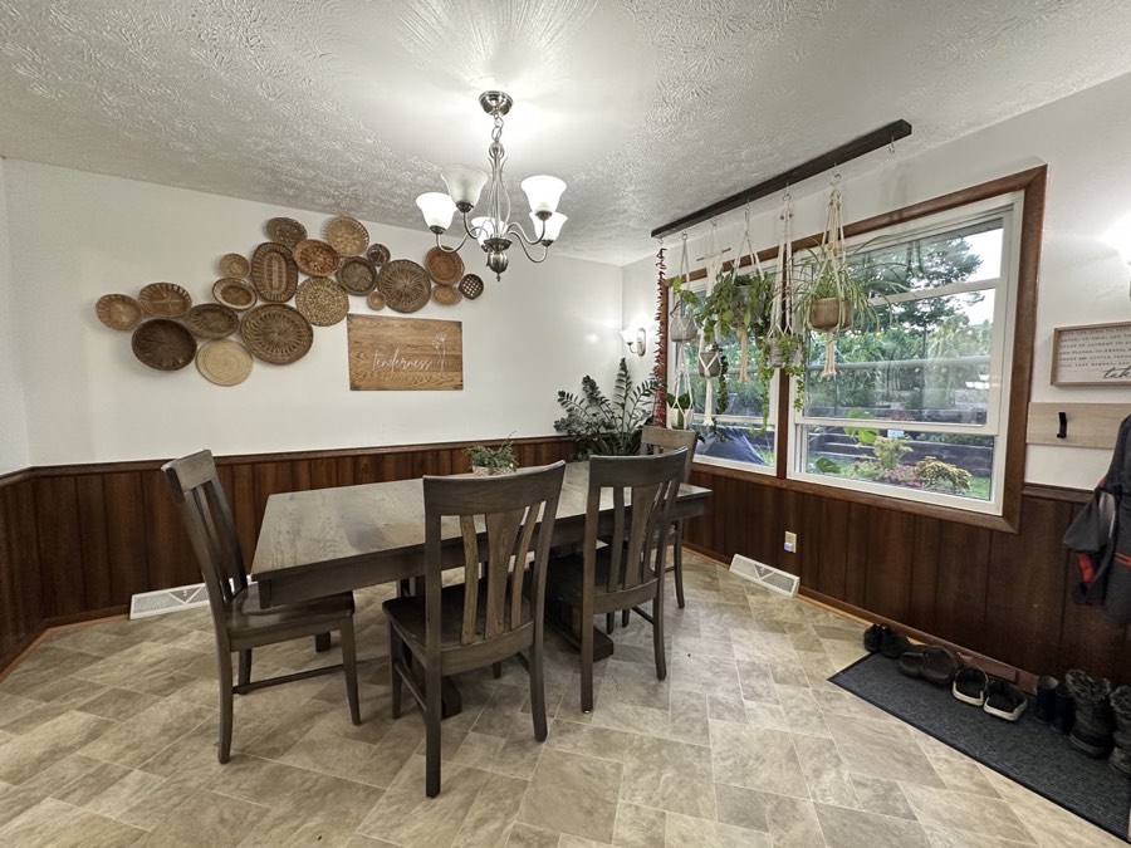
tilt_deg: -4.3
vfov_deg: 85.7
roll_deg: +0.0
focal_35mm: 14
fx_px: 457
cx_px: 566
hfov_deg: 102.1
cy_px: 424
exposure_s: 1/60
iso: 200
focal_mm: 2.22
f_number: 2.2
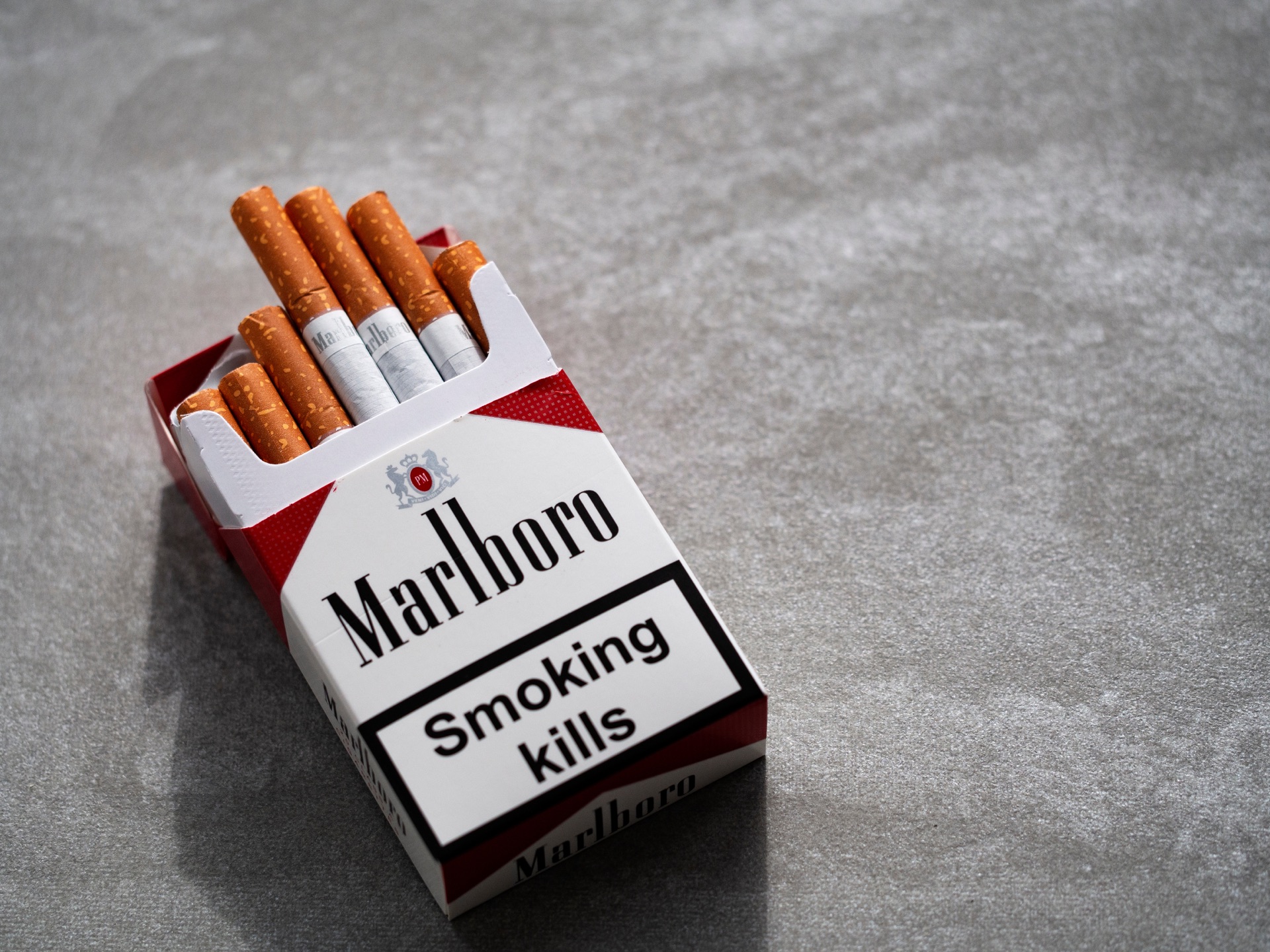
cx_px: 635
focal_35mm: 120
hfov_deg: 16.4
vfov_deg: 12.3
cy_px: 476
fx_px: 4403
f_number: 2.8
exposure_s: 1/2500
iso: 200
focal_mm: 60
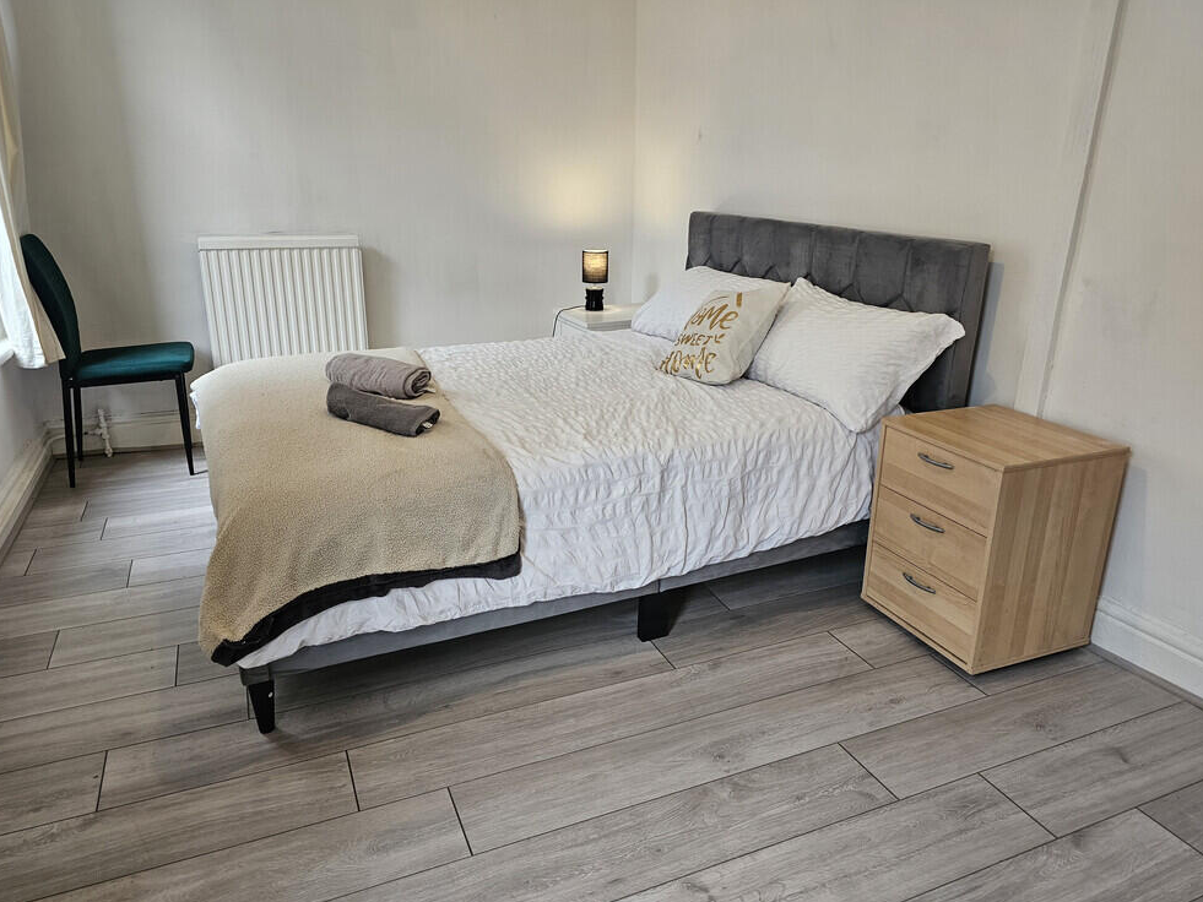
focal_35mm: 24
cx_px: 602
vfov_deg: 56.8
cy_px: 439
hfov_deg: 71.6
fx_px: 834
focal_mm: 6.3
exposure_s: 1/100
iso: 125
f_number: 1.7
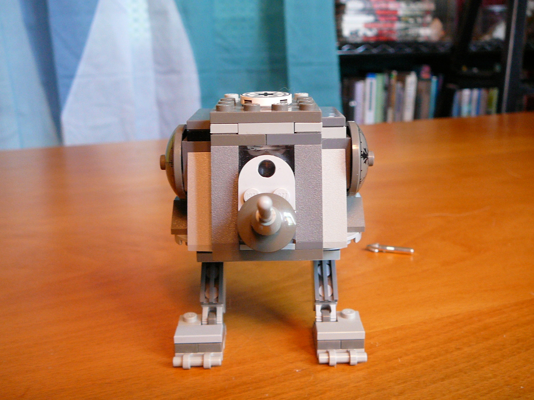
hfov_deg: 51.4
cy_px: 200
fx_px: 555
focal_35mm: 36
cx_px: 267
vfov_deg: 39.7
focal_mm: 5.2
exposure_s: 1/25
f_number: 2.8
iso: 200
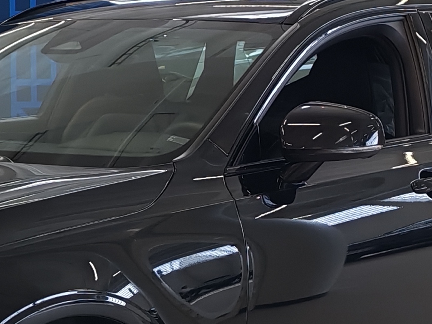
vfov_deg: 11.6
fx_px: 1585
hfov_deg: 15.2
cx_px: -9
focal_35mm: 127
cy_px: 279
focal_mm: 6.12
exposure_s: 1/100
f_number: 1.9
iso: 100
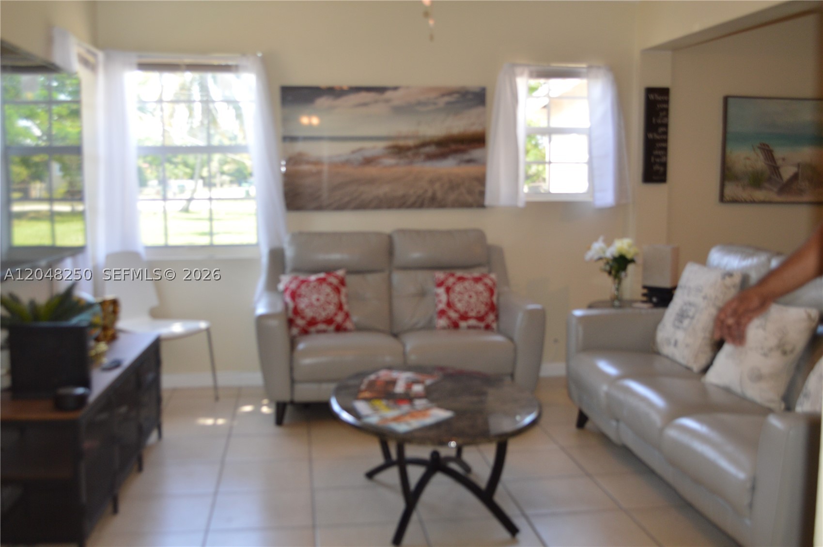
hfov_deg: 53.2
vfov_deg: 36.8
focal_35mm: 36
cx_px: 412
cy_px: 274
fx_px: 822
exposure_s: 1/125
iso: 400
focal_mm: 24
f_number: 4
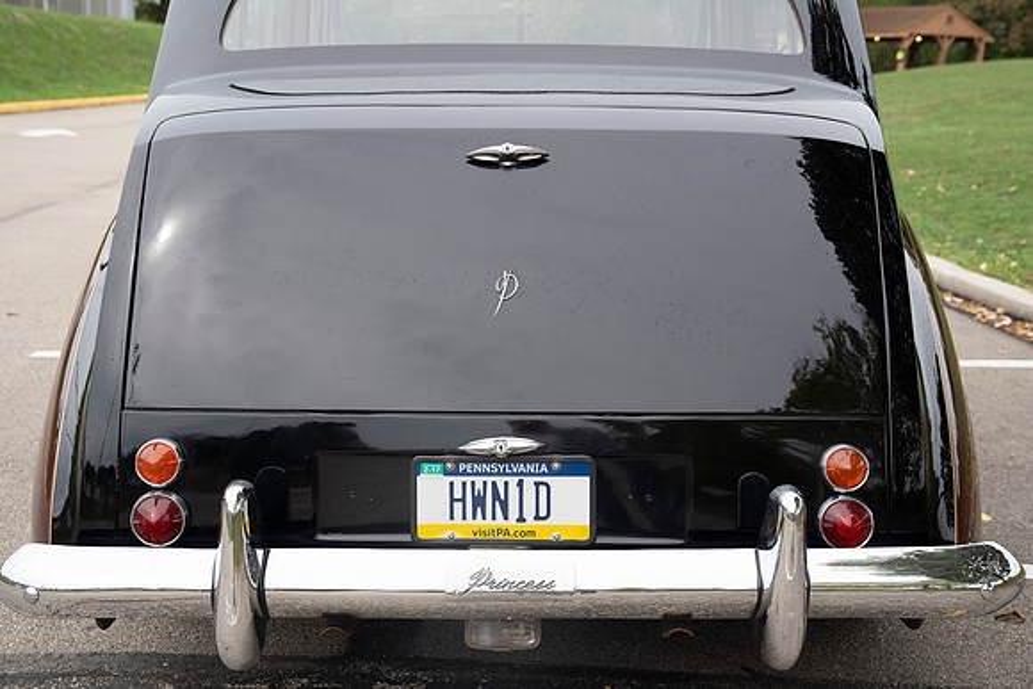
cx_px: 516
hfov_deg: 39.4
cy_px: 344
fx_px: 1442
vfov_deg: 26.9
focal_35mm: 50
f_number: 5.6
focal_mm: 49
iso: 200
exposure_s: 1/200
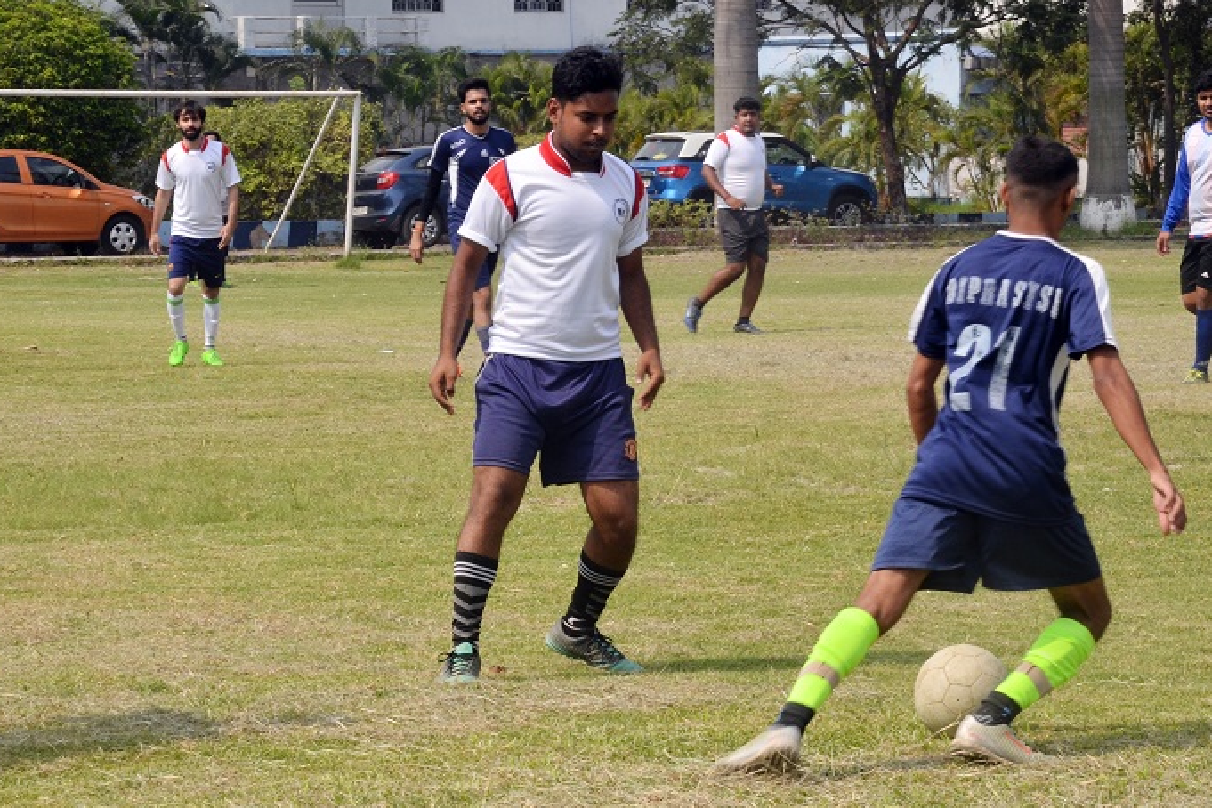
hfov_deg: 13.8
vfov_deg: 9.2
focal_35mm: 149
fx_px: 5005
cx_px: 493
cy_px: 381
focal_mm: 75
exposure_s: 1/160
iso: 250
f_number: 16
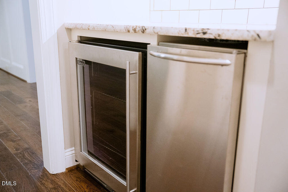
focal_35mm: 35
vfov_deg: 37.9
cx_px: 144
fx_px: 280
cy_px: 96
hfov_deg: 54.4
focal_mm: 35
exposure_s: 1/200
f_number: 2.8
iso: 6400
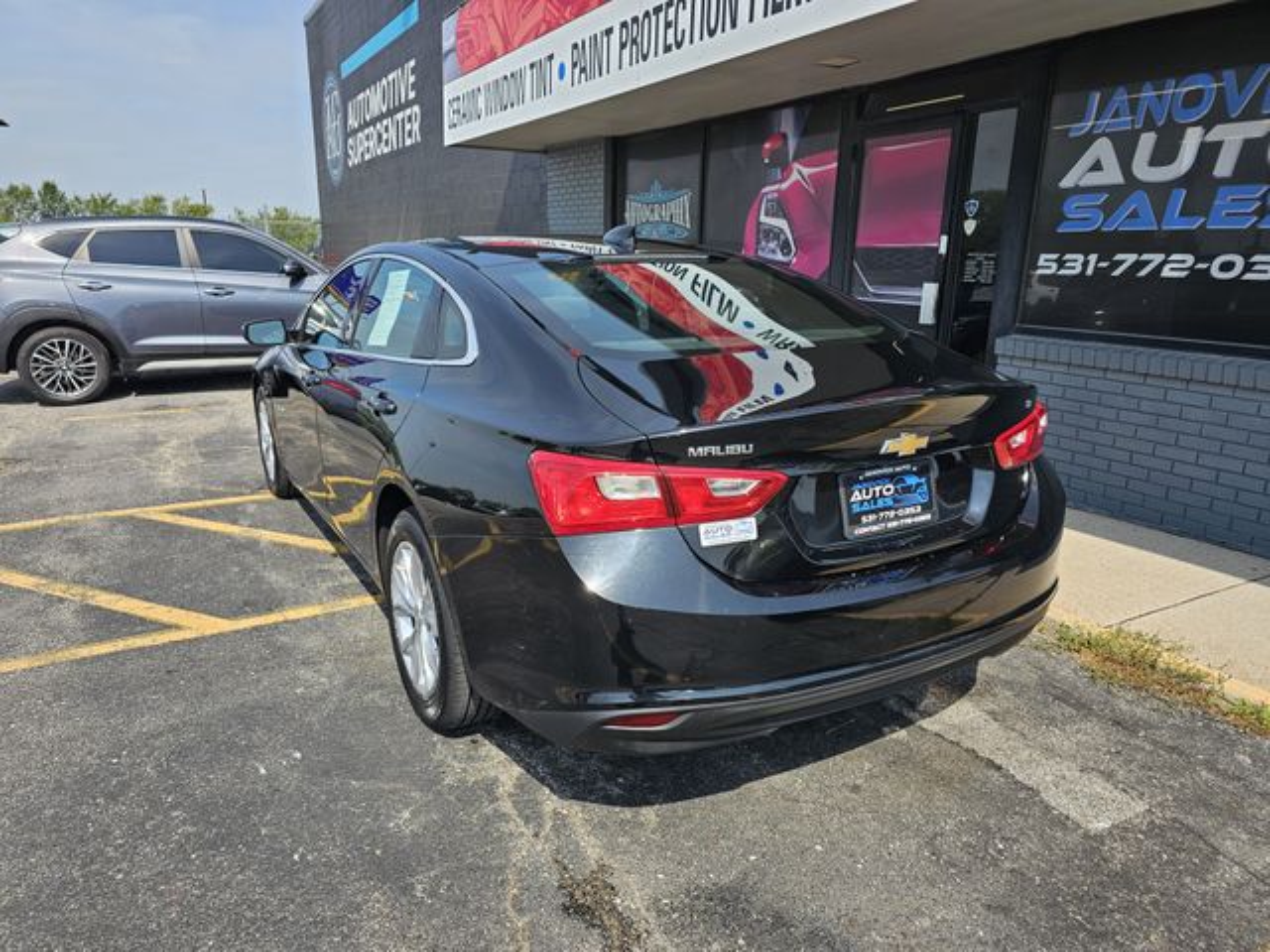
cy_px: 476
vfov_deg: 58.9
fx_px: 844
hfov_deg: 73.9
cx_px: 635
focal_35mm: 23
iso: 10
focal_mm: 6.3
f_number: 1.7
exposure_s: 1/460
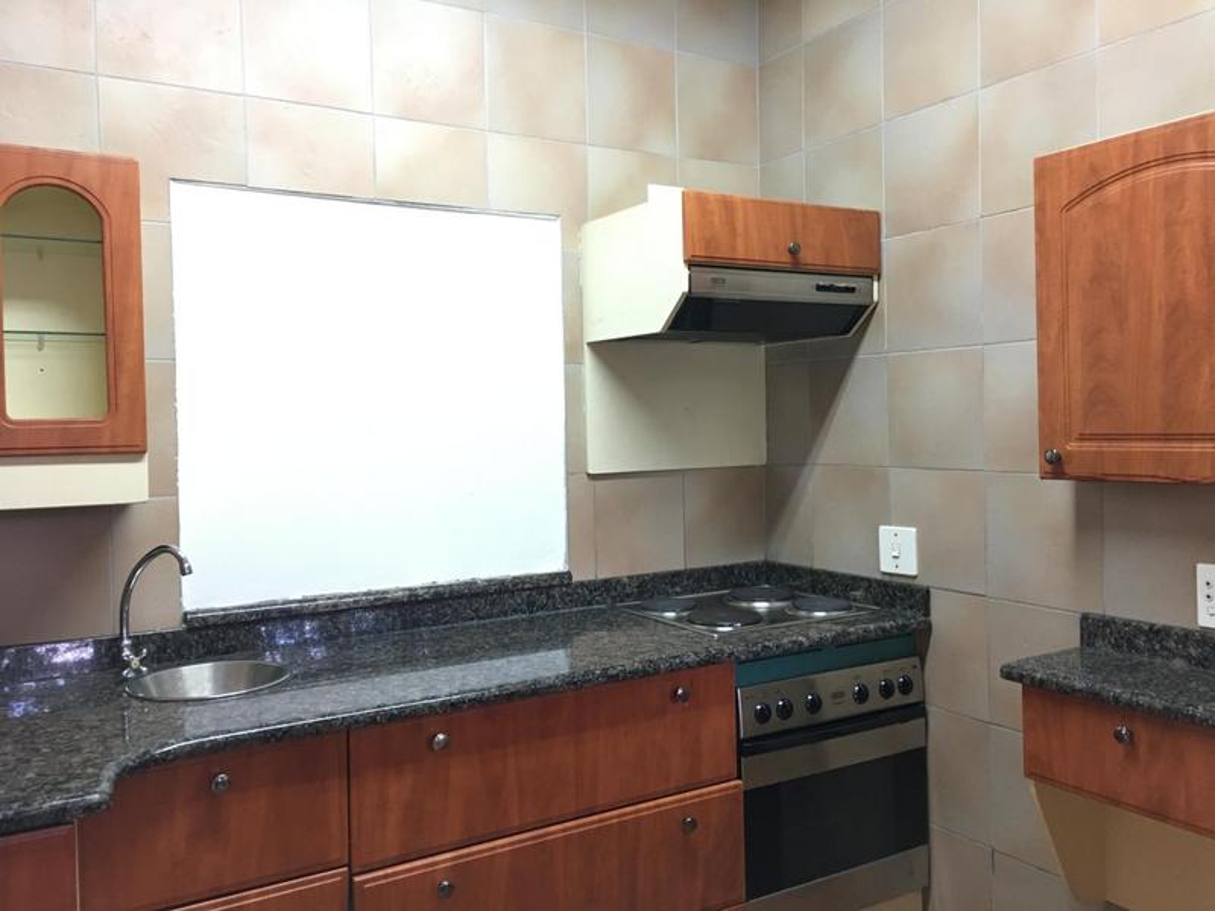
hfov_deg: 61.7
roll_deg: +0.7
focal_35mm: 29
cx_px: 608
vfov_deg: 48.2
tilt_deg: +0.1
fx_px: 1018
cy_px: 456
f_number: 2.2
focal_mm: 4.15
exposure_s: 1/17
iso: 100
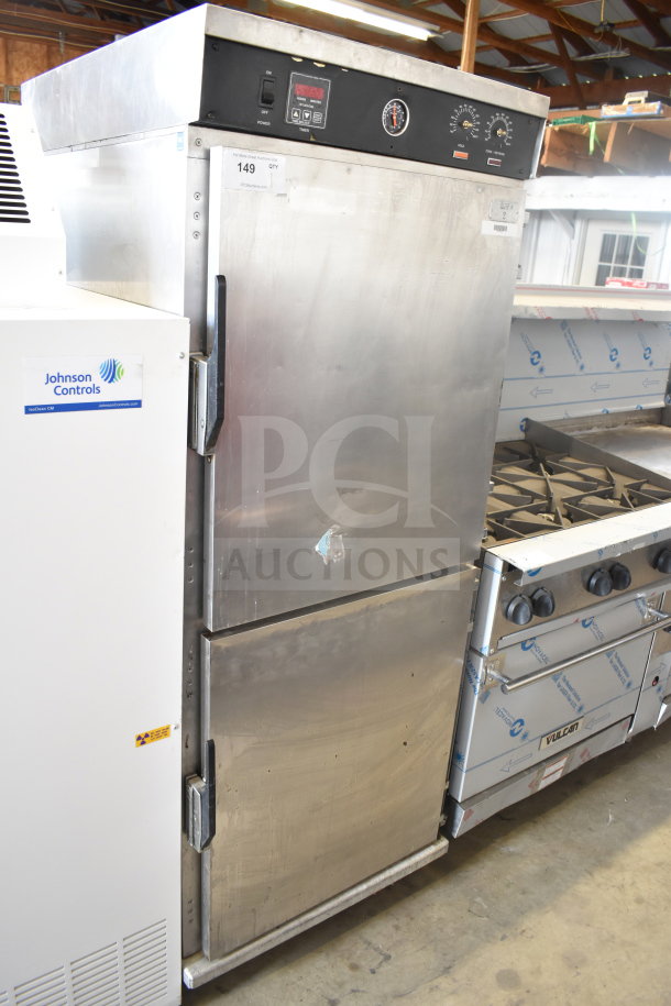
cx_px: 336
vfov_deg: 67.4
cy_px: 503
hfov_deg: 47.9
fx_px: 755
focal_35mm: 27
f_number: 3.5
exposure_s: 1/30
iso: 800
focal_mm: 18
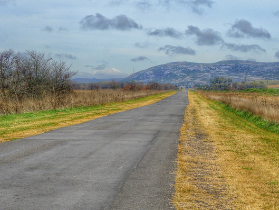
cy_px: 112
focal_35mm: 127
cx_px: 136
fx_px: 1024
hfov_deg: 15.5
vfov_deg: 11.7
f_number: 4.8
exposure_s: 1/320
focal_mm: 18.8
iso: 100
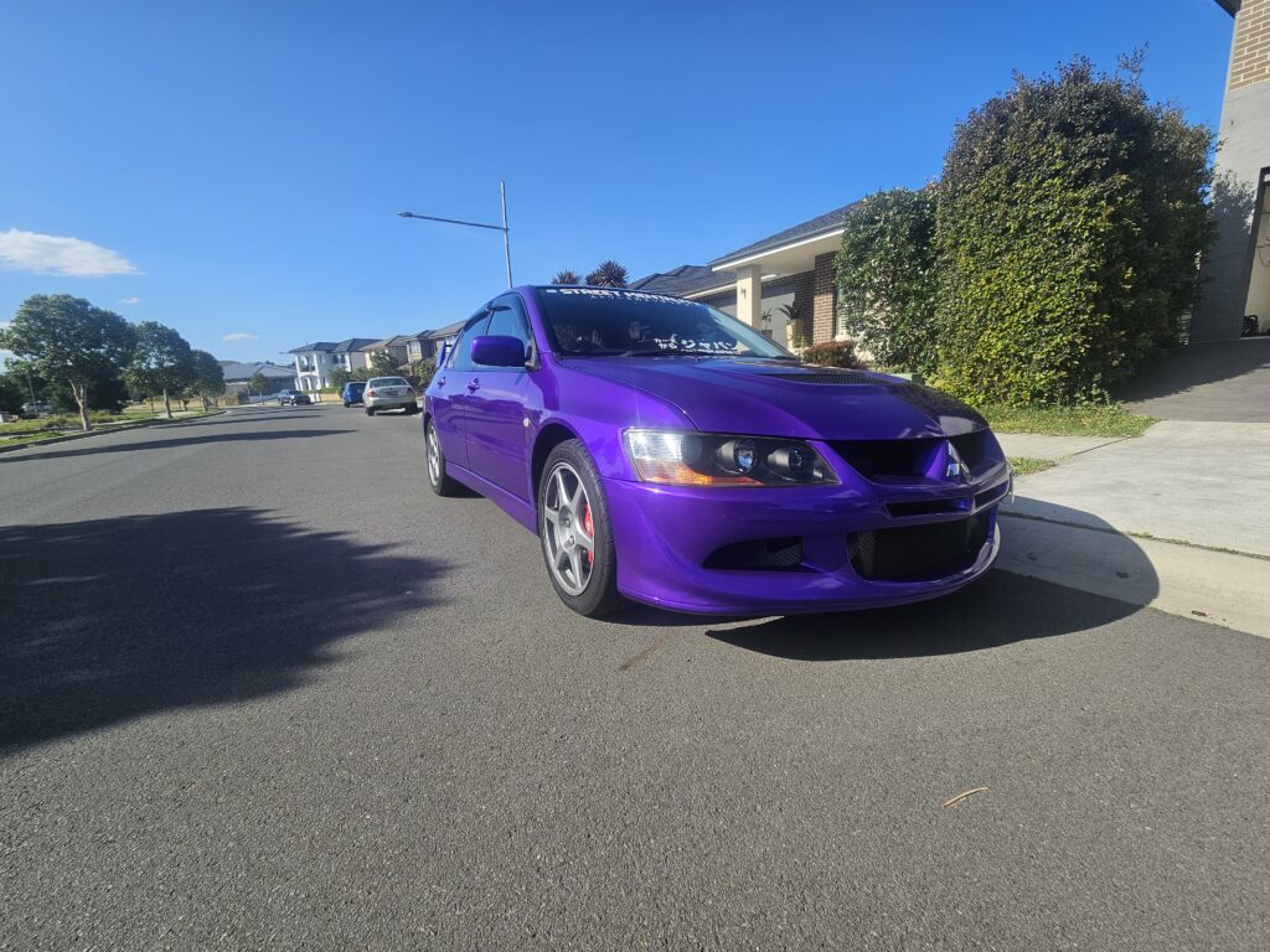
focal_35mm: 13
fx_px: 477
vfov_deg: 89.9
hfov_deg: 106.2
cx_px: 635
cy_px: 476
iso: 50
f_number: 2.2
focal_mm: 2.2
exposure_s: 1/1849
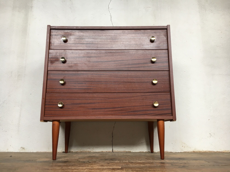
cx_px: 115
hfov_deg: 61.7
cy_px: 86
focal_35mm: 29
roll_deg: -0.5
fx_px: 193
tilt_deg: +12.0
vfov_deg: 48.2
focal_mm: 4.15
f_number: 2.2
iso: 25
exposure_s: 1/33
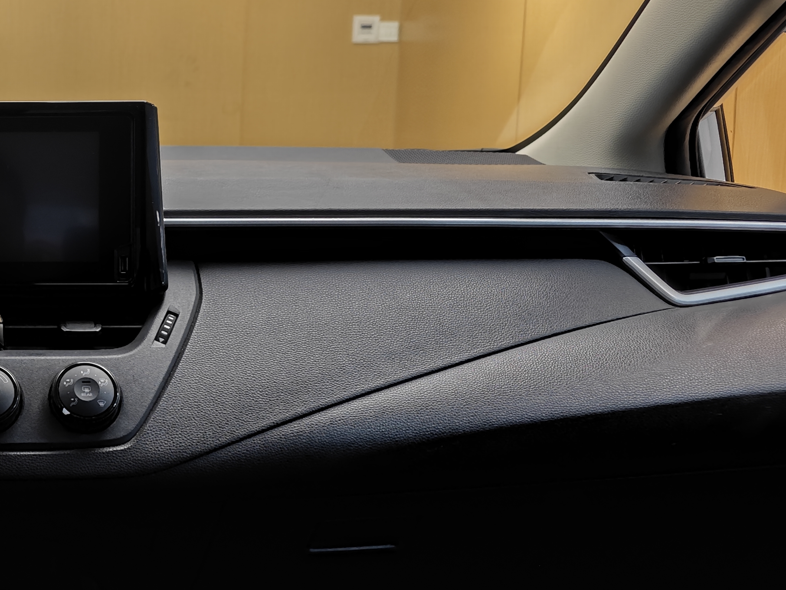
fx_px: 1181
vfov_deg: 28.0
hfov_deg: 33.1
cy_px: 283
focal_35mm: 52
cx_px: -38
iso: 640
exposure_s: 1/35.6
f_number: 1.9
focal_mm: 8.7
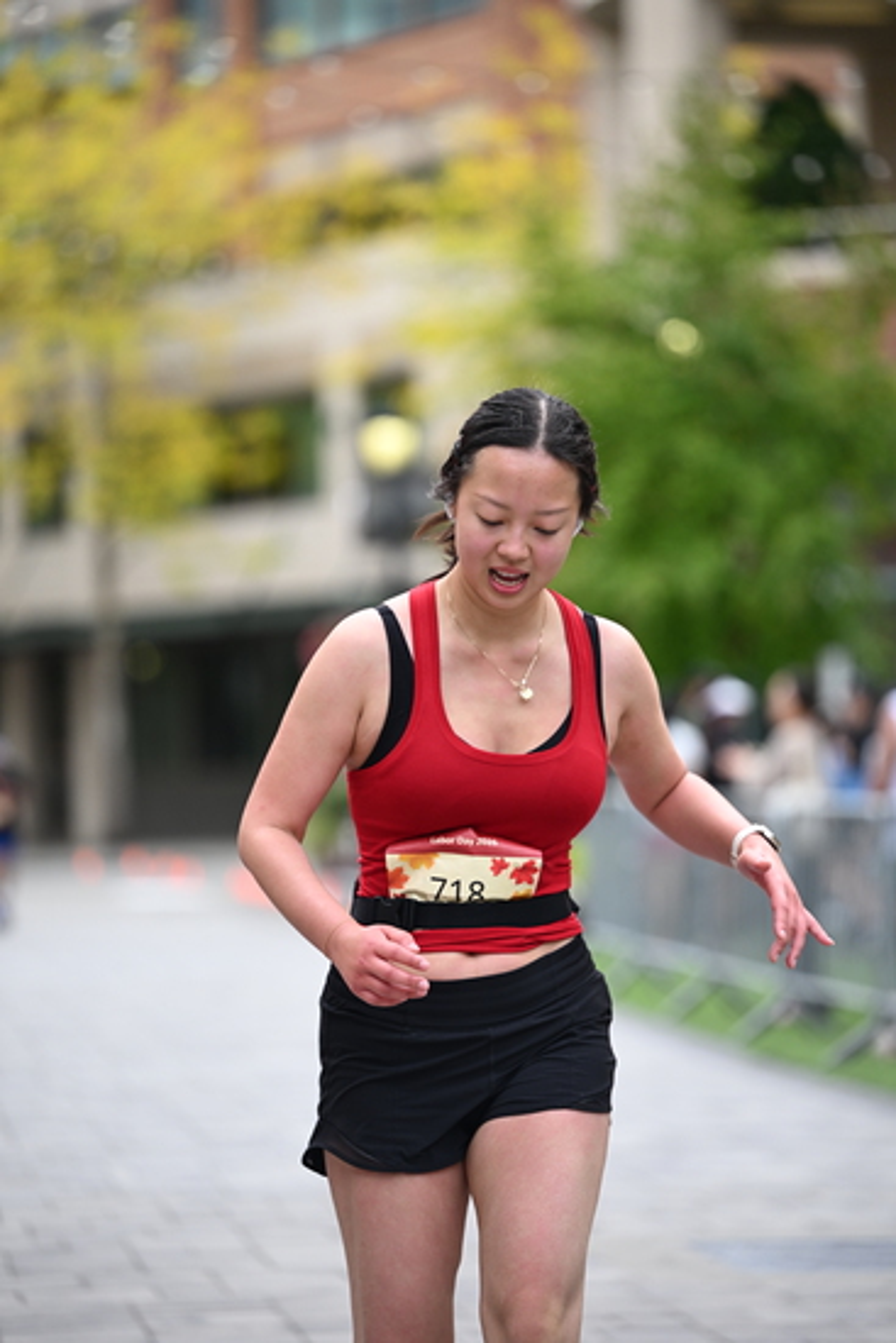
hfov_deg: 9.5
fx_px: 5410
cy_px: 672
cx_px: 448
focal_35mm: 145
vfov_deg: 14.1
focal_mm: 145
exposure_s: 1/2500
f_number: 2.8
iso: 640
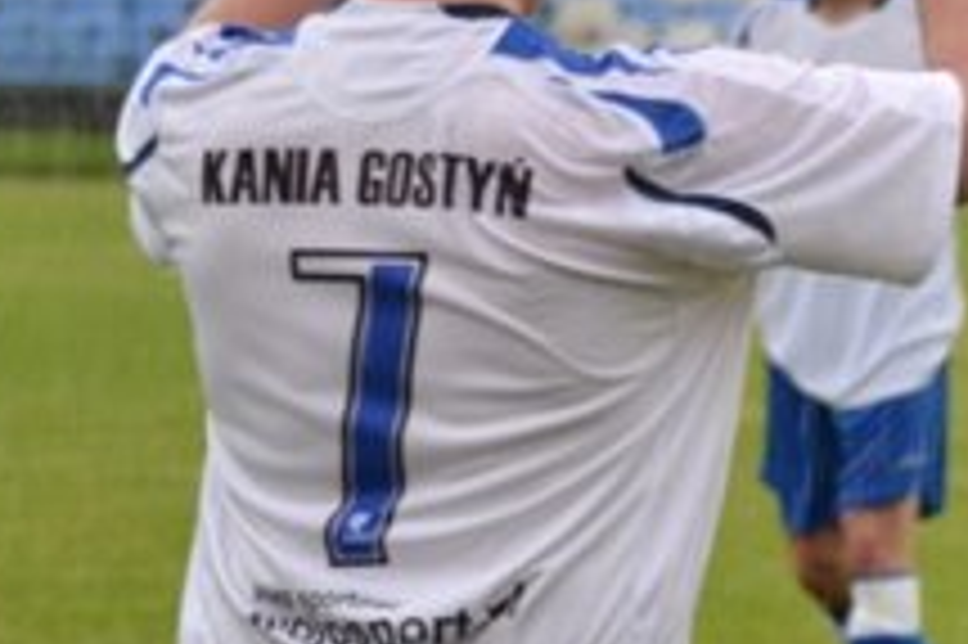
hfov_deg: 4.4
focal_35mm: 463
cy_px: 54
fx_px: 12440
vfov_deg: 3.0
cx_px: 1396
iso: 800
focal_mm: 102
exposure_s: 1/250
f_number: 4.2
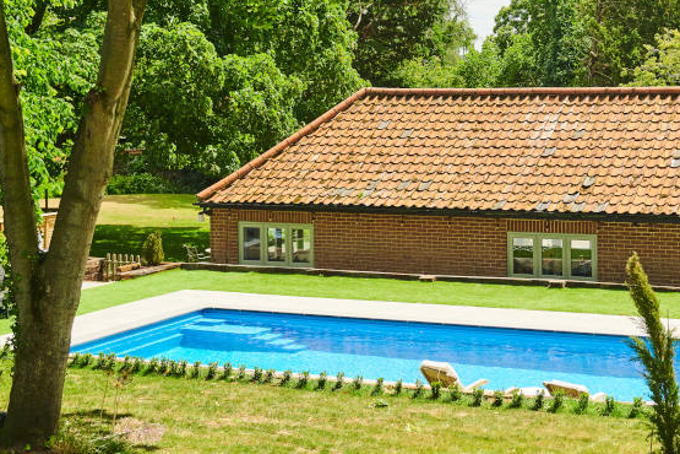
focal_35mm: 72
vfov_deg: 18.7
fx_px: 1360
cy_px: 64
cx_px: 535
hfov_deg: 27.6
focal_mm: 32
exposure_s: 1/800
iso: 250
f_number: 3.5
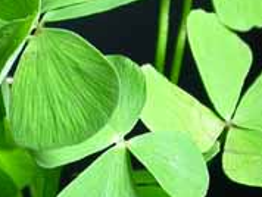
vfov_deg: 5.8
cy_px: 70
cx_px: 10
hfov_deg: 7.6
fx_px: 1963
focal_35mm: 259
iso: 100
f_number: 3.2
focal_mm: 13.8
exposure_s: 1/30
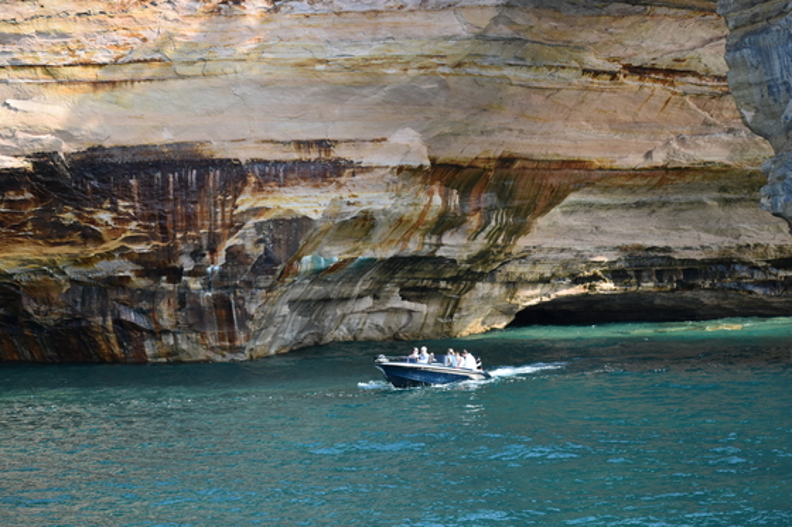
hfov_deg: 18.9
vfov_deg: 12.7
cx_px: 396
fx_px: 2375
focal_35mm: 108
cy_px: 264
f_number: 4.8
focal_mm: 72
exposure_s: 1/1000
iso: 450
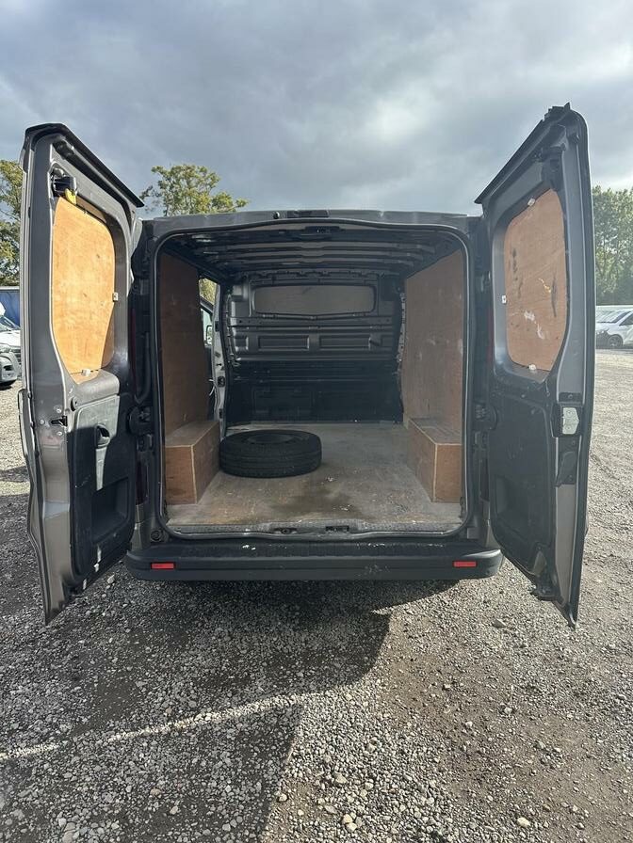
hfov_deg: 56.8
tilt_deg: -8.9
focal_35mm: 24
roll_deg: +0.3
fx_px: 585
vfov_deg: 71.6
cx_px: 316
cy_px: 422
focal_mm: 6.86
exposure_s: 1/1721
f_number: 1.78
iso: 80
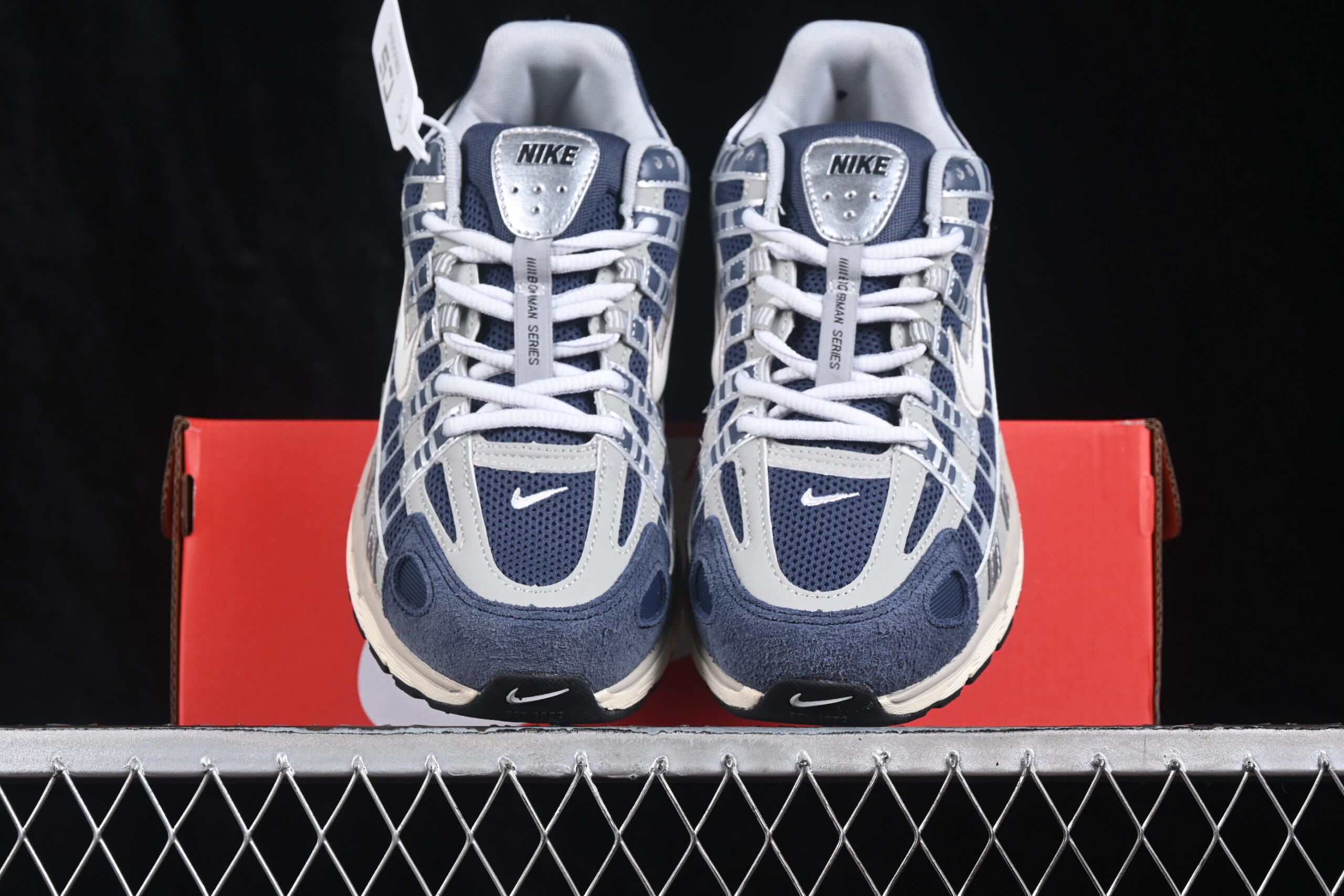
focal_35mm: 75
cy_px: 448
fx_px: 2800
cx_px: 672
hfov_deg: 27.0
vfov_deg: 18.2
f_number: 7.1
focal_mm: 50
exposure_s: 1/60
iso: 160
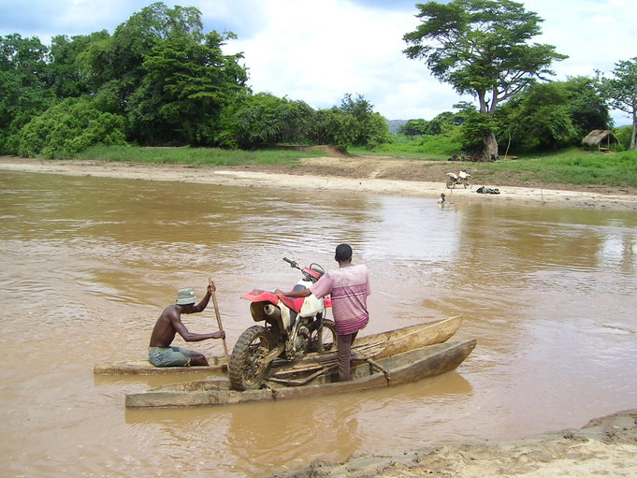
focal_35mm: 37
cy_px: 238
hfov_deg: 50.1
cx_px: 311
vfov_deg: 38.7
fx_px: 681
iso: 50
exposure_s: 1/299
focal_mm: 5.6
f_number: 4.8
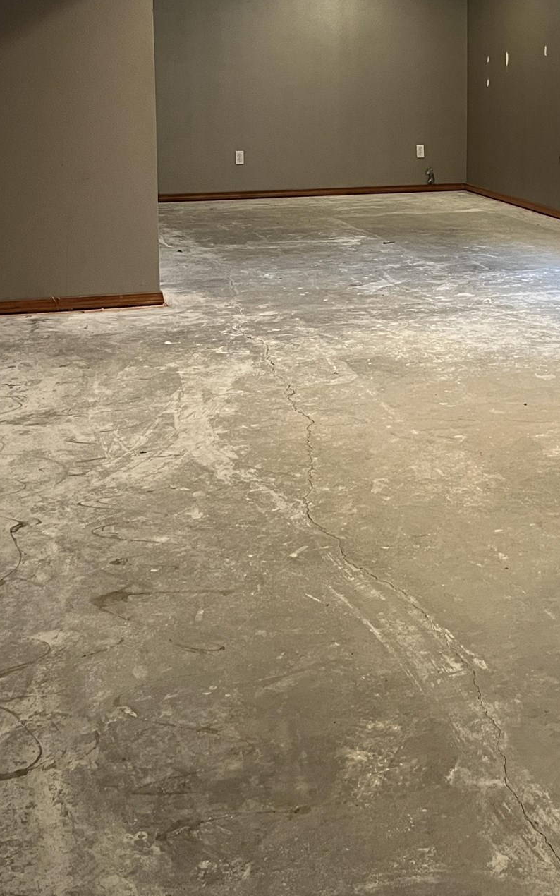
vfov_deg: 38.8
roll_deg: +0.0
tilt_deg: -6.5
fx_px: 1221
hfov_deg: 25.2
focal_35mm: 50
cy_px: 178
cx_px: 478
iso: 250
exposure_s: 1/60
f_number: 1.6
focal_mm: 5.1
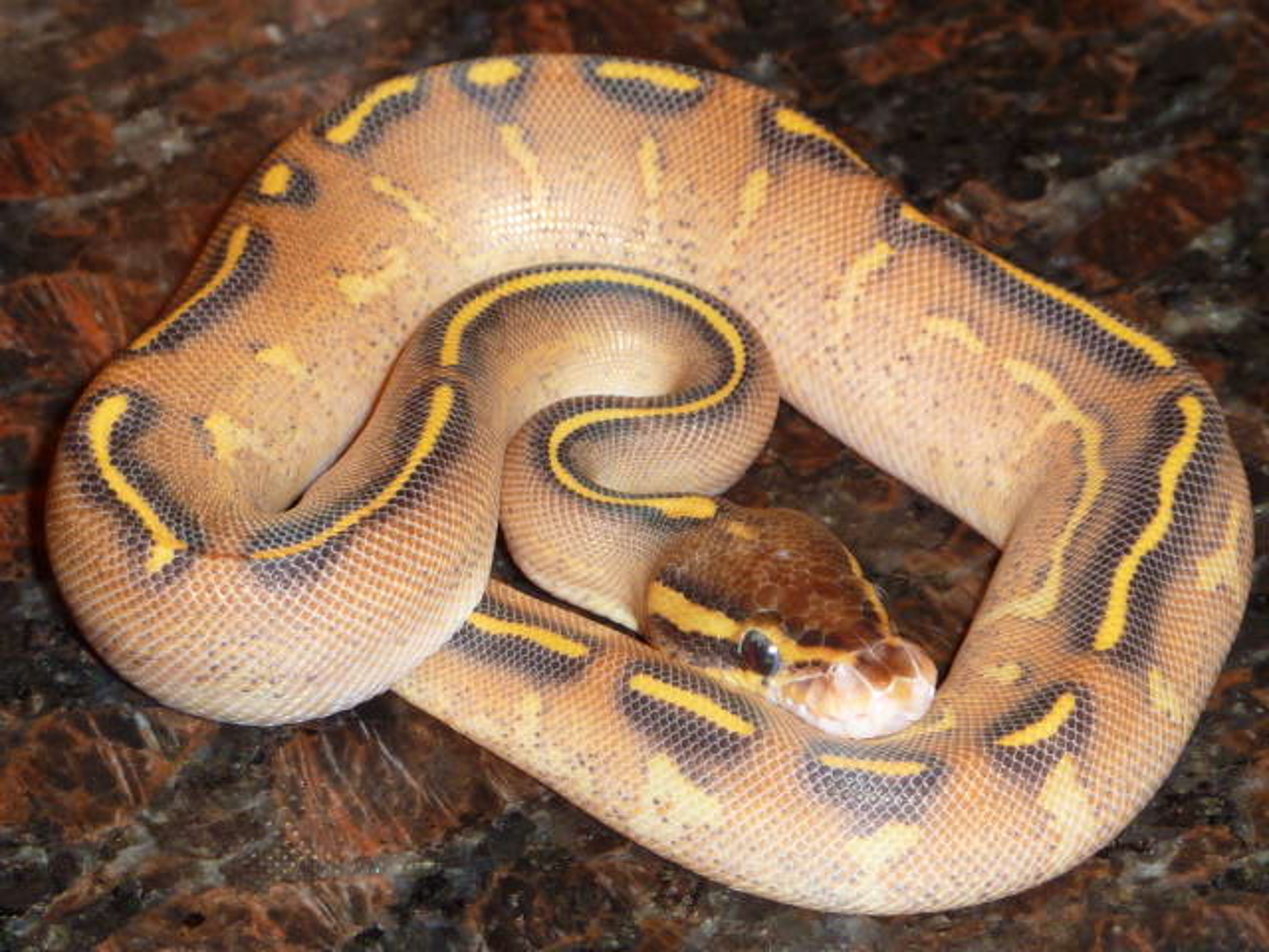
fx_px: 4802
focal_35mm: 131
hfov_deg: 15.1
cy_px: 476
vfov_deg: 11.3
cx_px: 634
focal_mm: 11.9
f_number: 4.1
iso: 100
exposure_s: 1/30
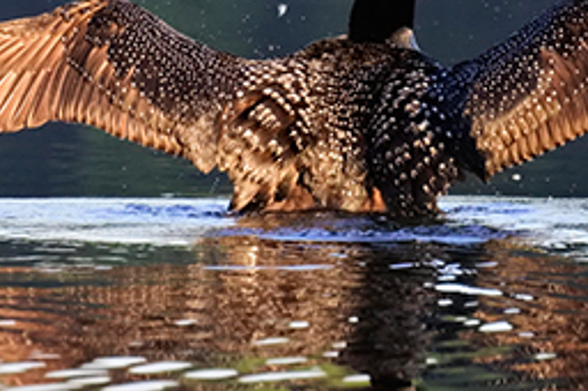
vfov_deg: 2.0
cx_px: 358
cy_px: 202
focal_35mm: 697
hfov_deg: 3.0
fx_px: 11370
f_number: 5.6
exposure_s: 1/1000
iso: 1600
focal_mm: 110
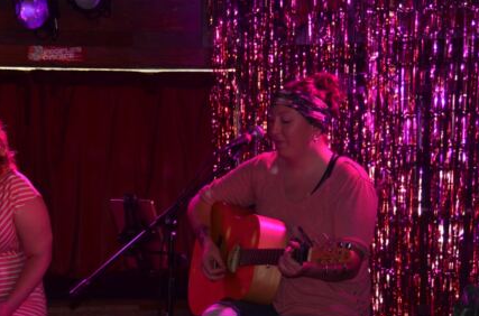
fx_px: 1642
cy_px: 219
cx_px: 159
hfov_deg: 16.6
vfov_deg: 11.0
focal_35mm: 124
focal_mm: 55
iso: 100
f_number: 4.8
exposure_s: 1/60
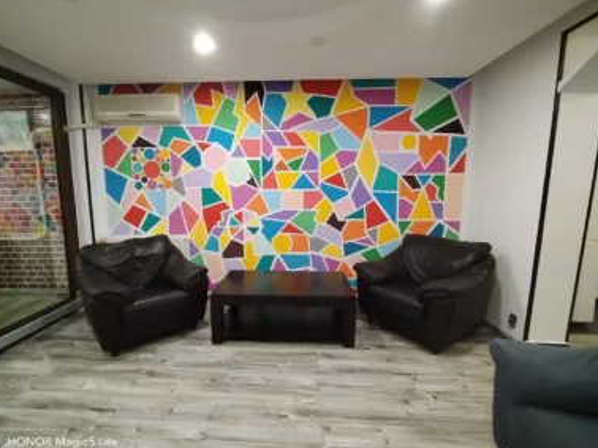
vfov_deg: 71.5
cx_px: 285
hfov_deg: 87.7
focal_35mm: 18
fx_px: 311
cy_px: 234
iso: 879
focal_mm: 1.42
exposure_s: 1/33.3
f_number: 2.2
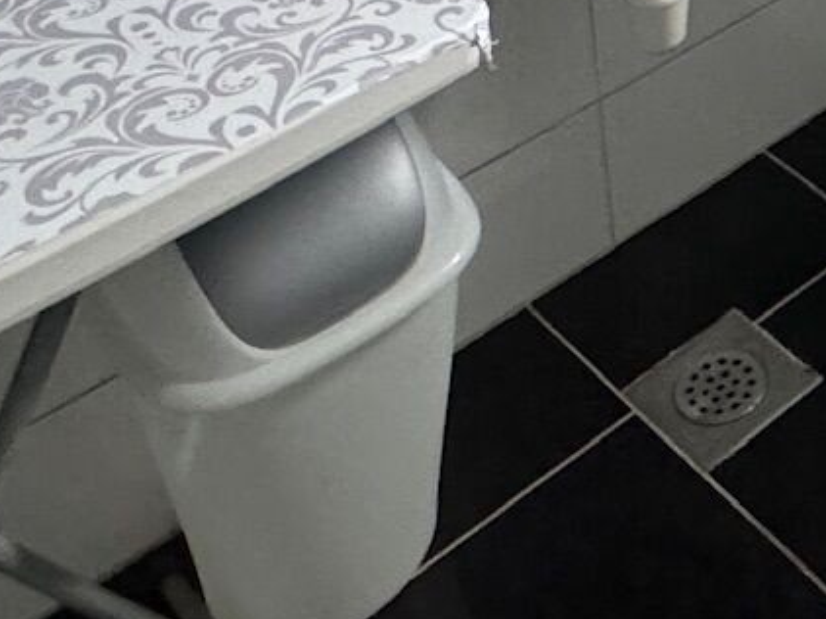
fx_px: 1622
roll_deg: -1.1
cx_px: 1131
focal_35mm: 68
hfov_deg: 24.2
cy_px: -531
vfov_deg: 17.2
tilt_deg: -15.9
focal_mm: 2.22
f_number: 2.2
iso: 640
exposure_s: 1/60
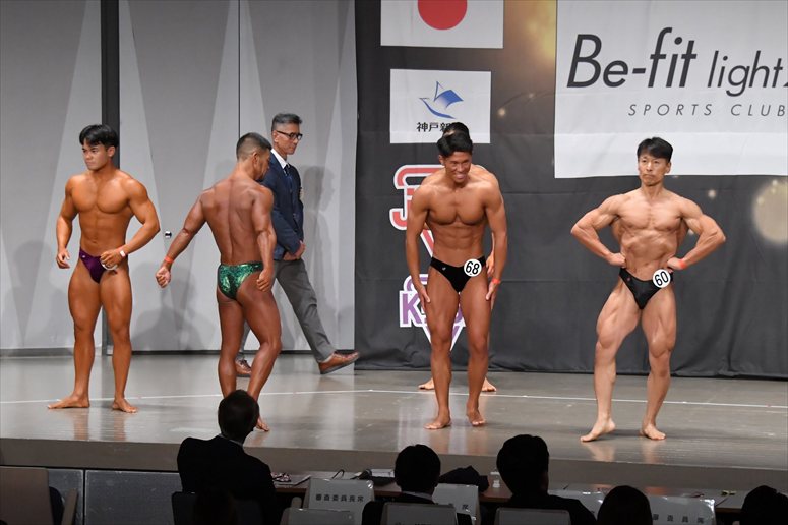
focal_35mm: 135
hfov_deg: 15.2
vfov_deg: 10.2
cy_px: 262
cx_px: 394
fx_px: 2954
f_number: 5.6
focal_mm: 90
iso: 6400
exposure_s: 1/400
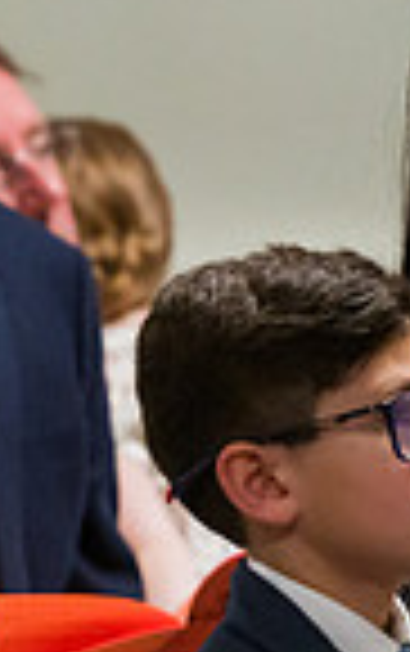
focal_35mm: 814
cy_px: 549
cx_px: -198
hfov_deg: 1.6
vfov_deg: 2.6
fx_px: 14510
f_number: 3.2
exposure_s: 1/200
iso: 4000
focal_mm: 200
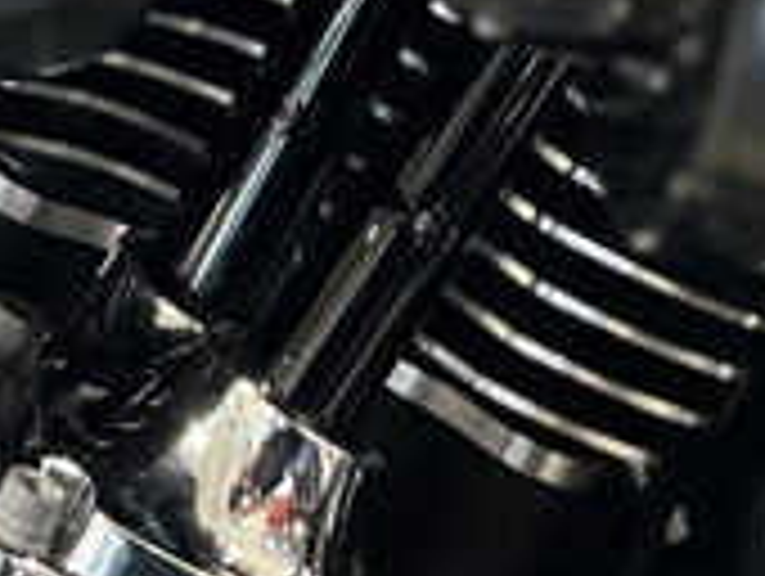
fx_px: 3607
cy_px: -1107
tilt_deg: -14.9
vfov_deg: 8.0
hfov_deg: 12.0
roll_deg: -0.6
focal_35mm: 163
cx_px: -16
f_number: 1.6
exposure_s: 1/60
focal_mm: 5.1
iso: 500
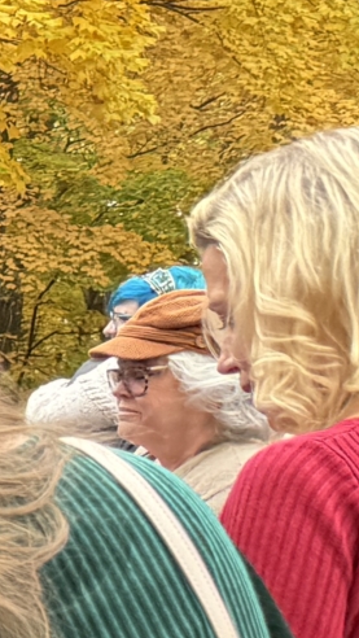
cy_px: 969
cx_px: -1280
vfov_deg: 14.7
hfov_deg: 6.4
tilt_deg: -14.1
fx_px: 2300
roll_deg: +2.2
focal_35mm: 136
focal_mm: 6.76
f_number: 1.78
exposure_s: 1/263
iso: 64
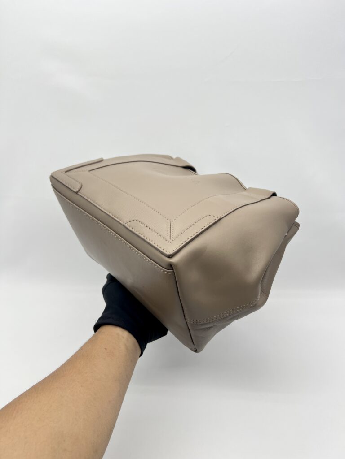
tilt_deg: -22.5
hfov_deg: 53.1
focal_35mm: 26
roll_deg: +0.8
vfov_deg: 67.3
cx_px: 172
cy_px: 230
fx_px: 346
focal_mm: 5.7
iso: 32
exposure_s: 1/100
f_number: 1.5
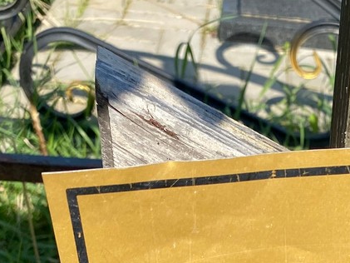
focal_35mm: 89
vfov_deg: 15.1
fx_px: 900
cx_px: 366
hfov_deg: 21.1
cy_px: 422
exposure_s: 1/1808
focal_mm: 4.25
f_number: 1.8
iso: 32
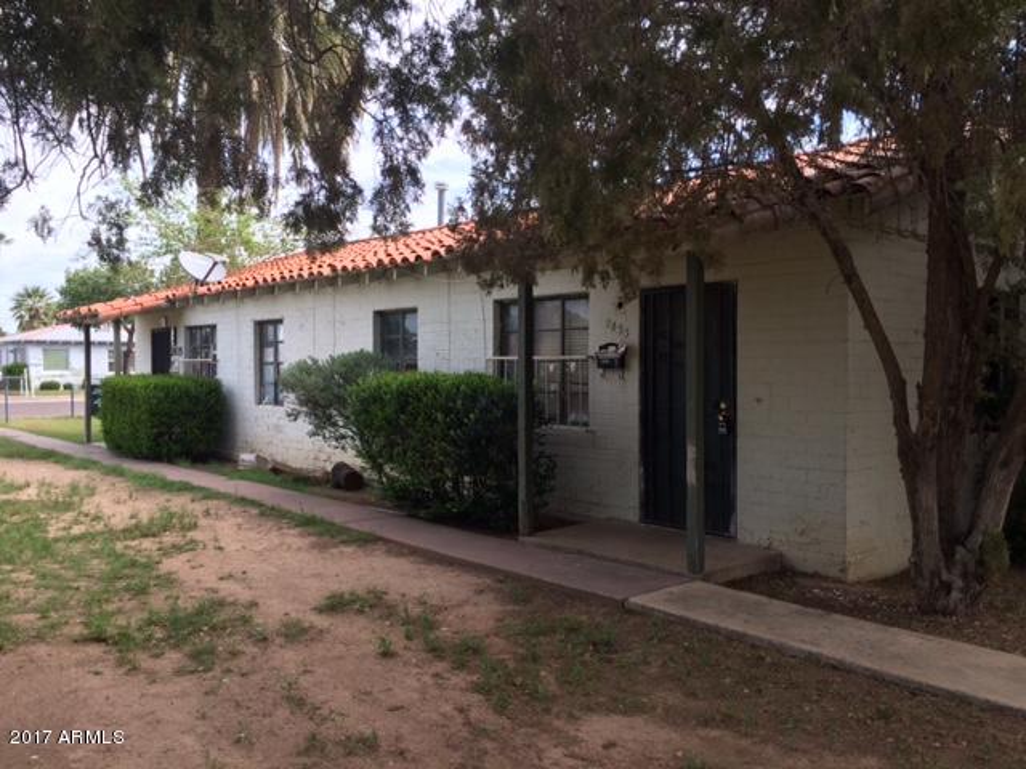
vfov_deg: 48.2
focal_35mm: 29
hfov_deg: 61.7
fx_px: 860
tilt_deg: -0.8
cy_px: 384
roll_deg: +1.0
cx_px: 513
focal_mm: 4.15
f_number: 2.2
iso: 32
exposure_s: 1/533
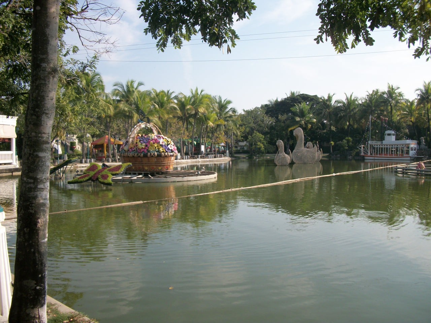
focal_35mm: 32
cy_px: 162
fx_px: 398
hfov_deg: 56.8
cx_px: 216
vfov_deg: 44.2
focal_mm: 5.7
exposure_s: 1/160
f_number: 8.8
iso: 80
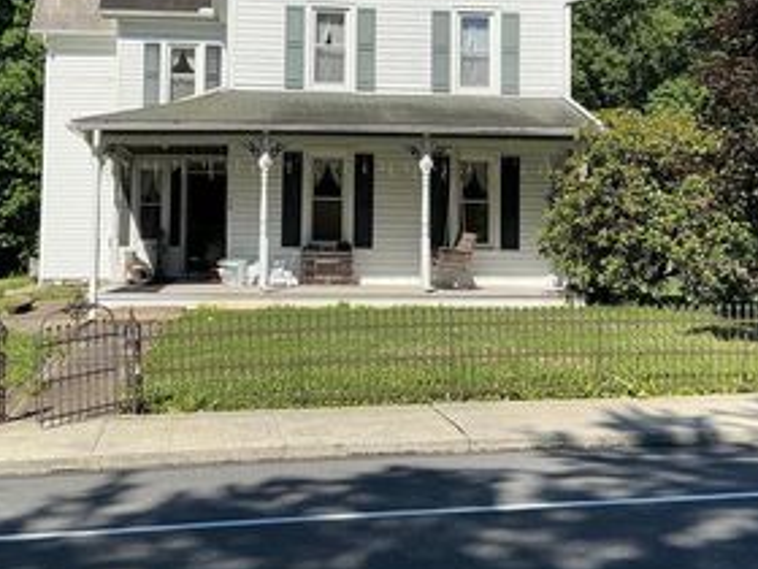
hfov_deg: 38.2
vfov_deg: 28.8
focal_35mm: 50
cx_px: 352
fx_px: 1095
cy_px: 161
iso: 25
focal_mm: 3
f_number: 1.8
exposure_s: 1/1675
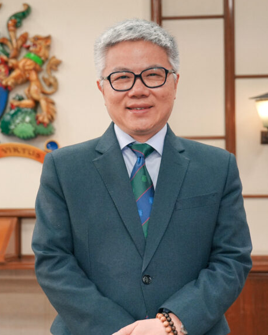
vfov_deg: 27.2
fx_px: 695
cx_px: 71
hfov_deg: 21.7
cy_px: 168
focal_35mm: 70
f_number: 4
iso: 1600
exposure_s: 1/160
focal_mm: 42
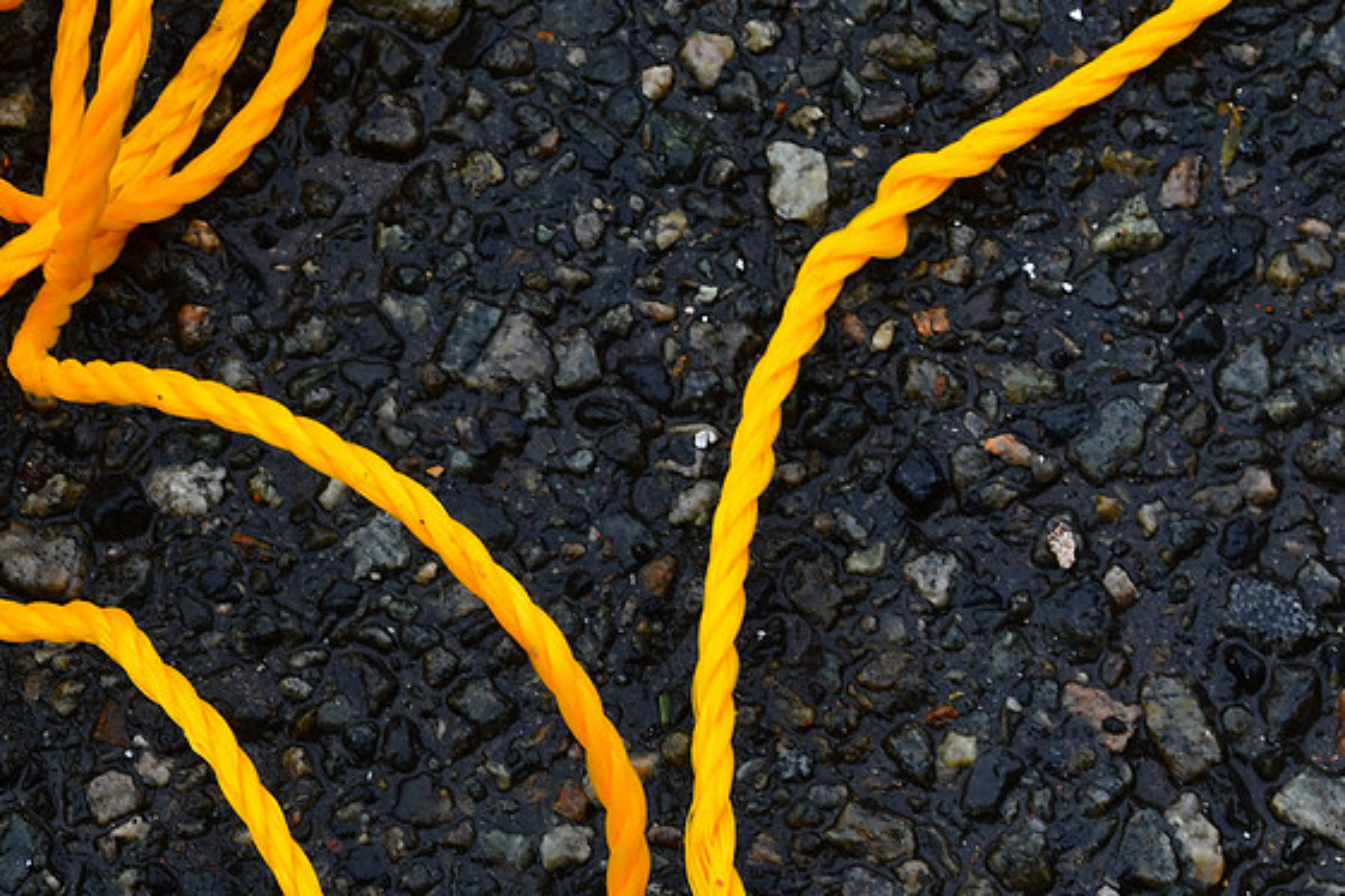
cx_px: 89
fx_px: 5716
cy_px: 29
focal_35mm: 153
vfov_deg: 8.9
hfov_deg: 13.3
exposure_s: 1/80
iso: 450
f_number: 11
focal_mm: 52
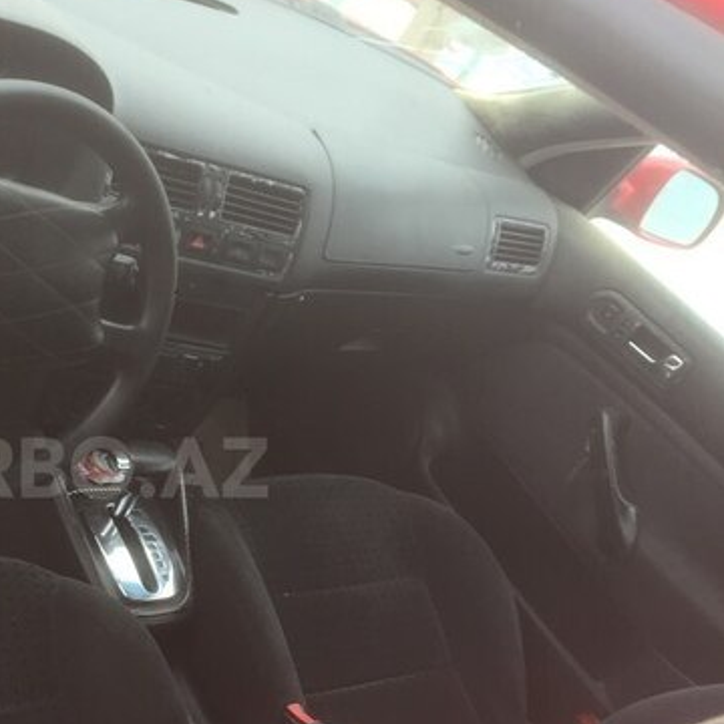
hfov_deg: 34.0
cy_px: 468
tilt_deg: -36.0
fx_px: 1112
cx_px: 62
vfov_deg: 35.8
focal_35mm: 47
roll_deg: -29.8
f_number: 2.2
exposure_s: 1/50
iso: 32
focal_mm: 4.15
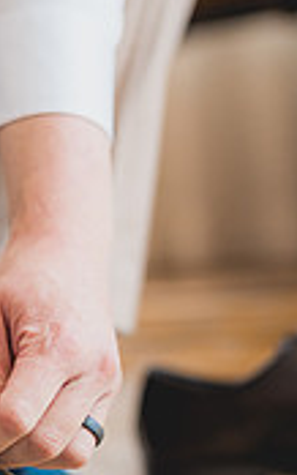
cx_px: -98
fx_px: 1707
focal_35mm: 132
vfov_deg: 15.8
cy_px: 308
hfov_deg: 9.7
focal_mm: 50
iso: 800
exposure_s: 1/640
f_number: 1.4
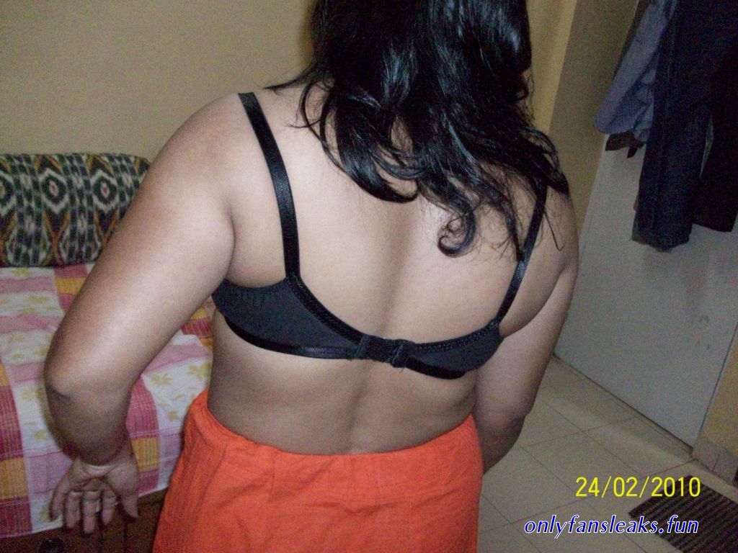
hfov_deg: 54.0
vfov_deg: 41.8
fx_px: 725
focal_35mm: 34
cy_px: 276
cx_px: 369
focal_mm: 5.7
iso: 800
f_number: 2.8
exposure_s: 1/128
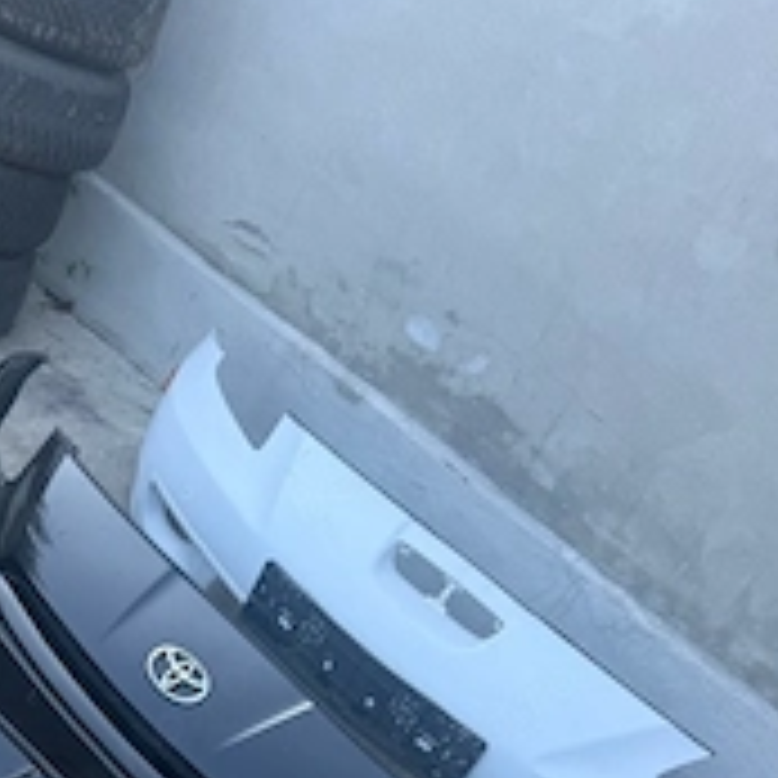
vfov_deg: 31.3
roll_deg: -32.0
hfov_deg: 34.1
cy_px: 827
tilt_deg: -37.4
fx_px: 1246
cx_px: 216
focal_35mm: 49
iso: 64
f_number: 1.78
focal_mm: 6.76
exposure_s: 1/288
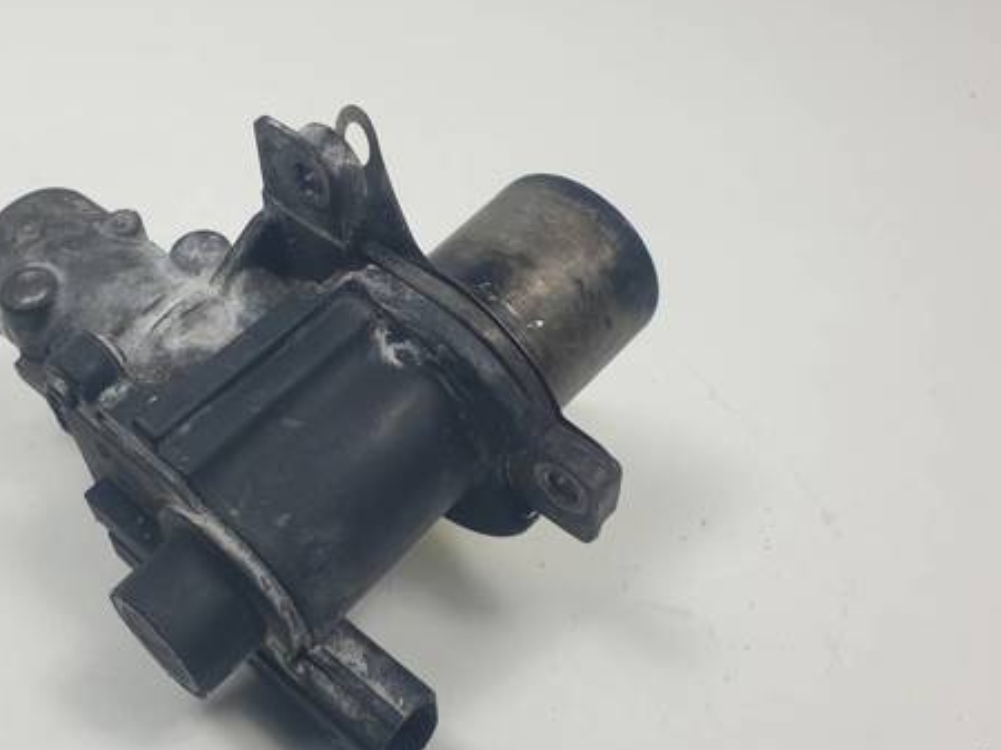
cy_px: 364
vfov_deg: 38.6
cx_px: 331
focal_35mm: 37
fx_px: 1069
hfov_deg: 49.3
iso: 50
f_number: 2.4
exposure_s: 1/258
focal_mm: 4.3
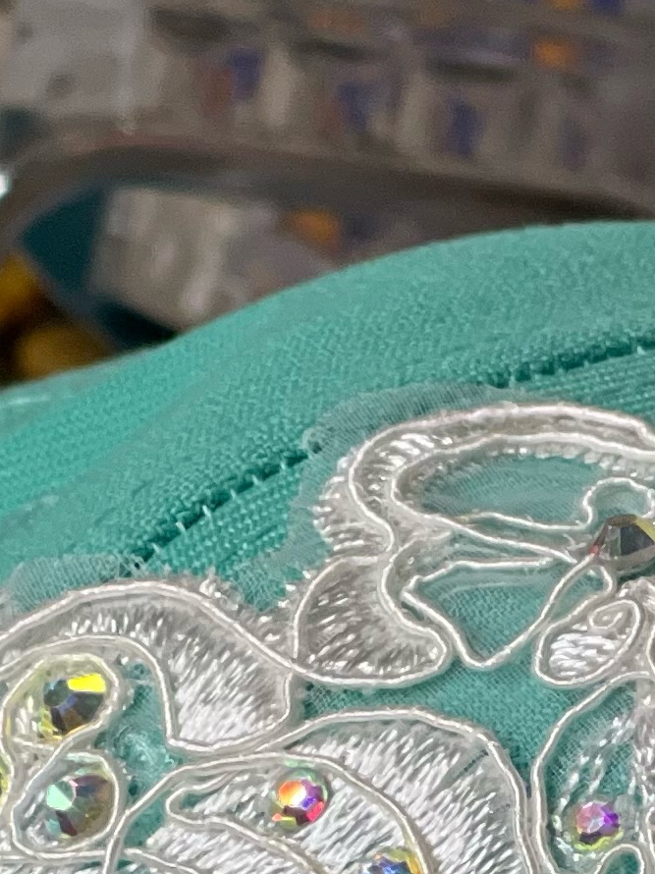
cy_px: 1755
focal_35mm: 290
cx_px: 842
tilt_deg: -23.5
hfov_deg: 5.1
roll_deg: -9.8
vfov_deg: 6.6
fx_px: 7320
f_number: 2.2
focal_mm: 7.5
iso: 125
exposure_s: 1/120
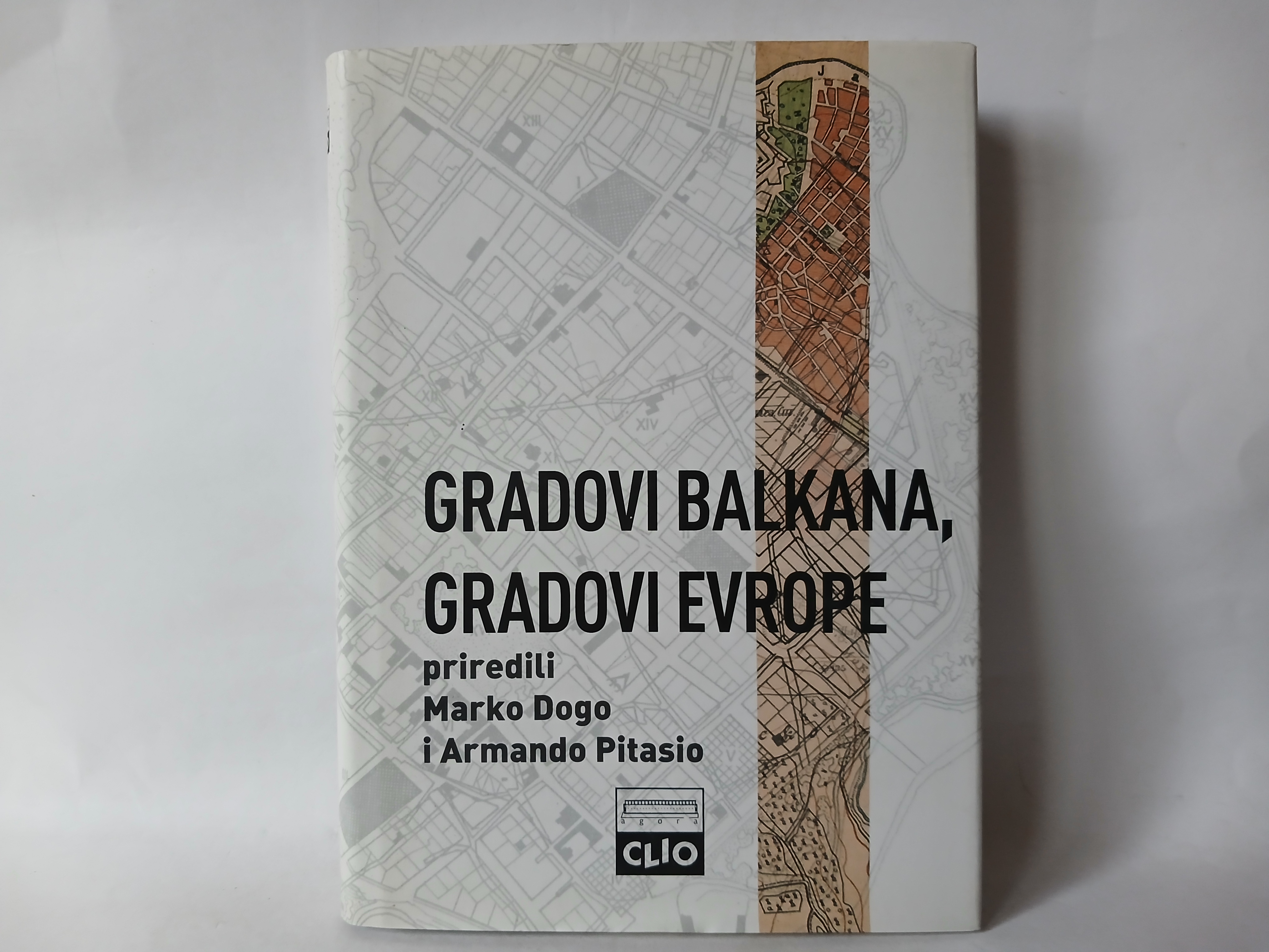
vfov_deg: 51.4
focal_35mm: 27
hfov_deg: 65.3
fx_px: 990
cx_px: 634
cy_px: 476
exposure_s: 1/60
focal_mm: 3.98
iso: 200
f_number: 1.8
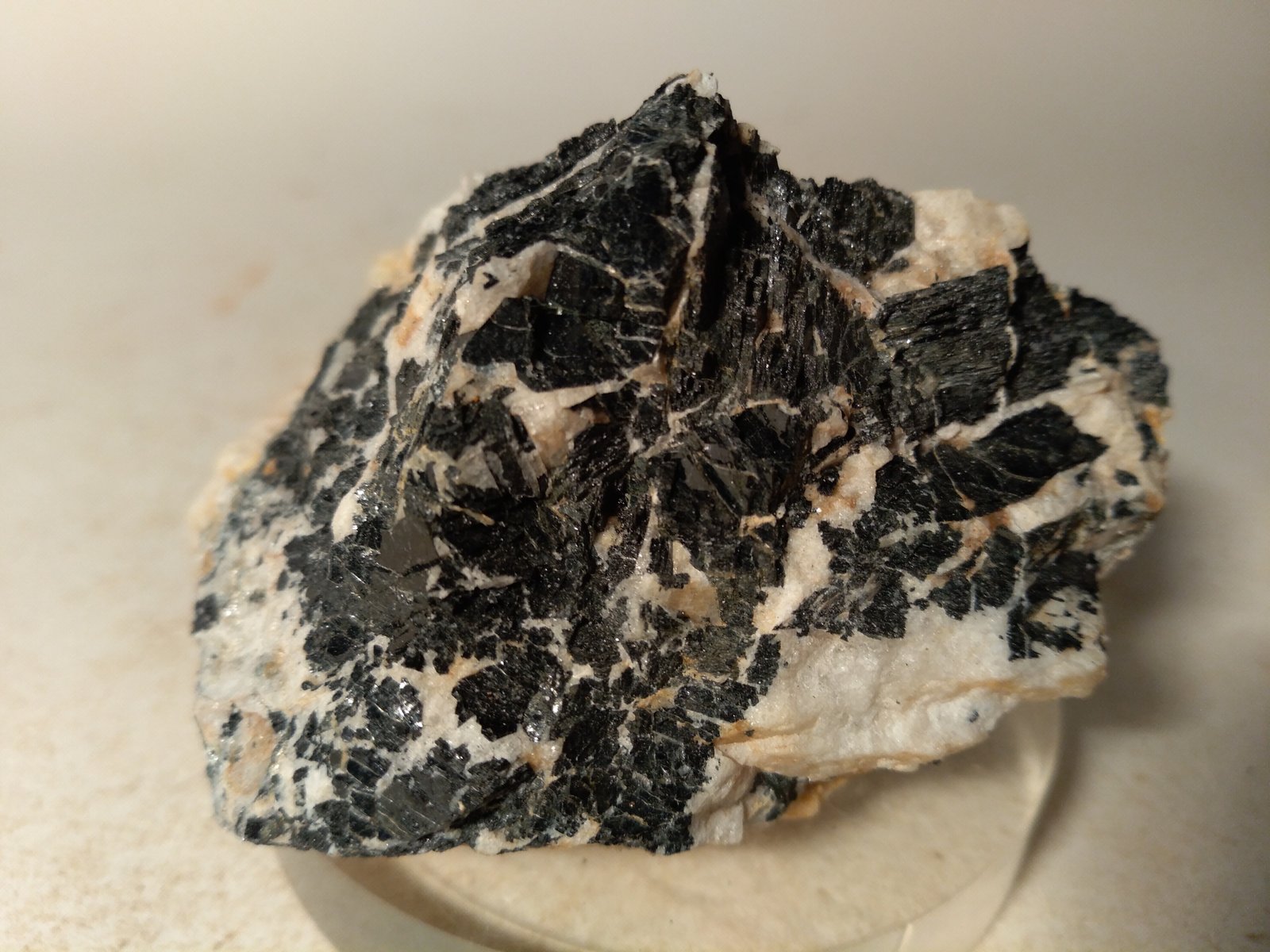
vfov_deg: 53.1
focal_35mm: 26
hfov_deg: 67.3
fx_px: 954
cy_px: 476
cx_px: 635
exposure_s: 1/33.3
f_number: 2
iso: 118
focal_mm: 3.54
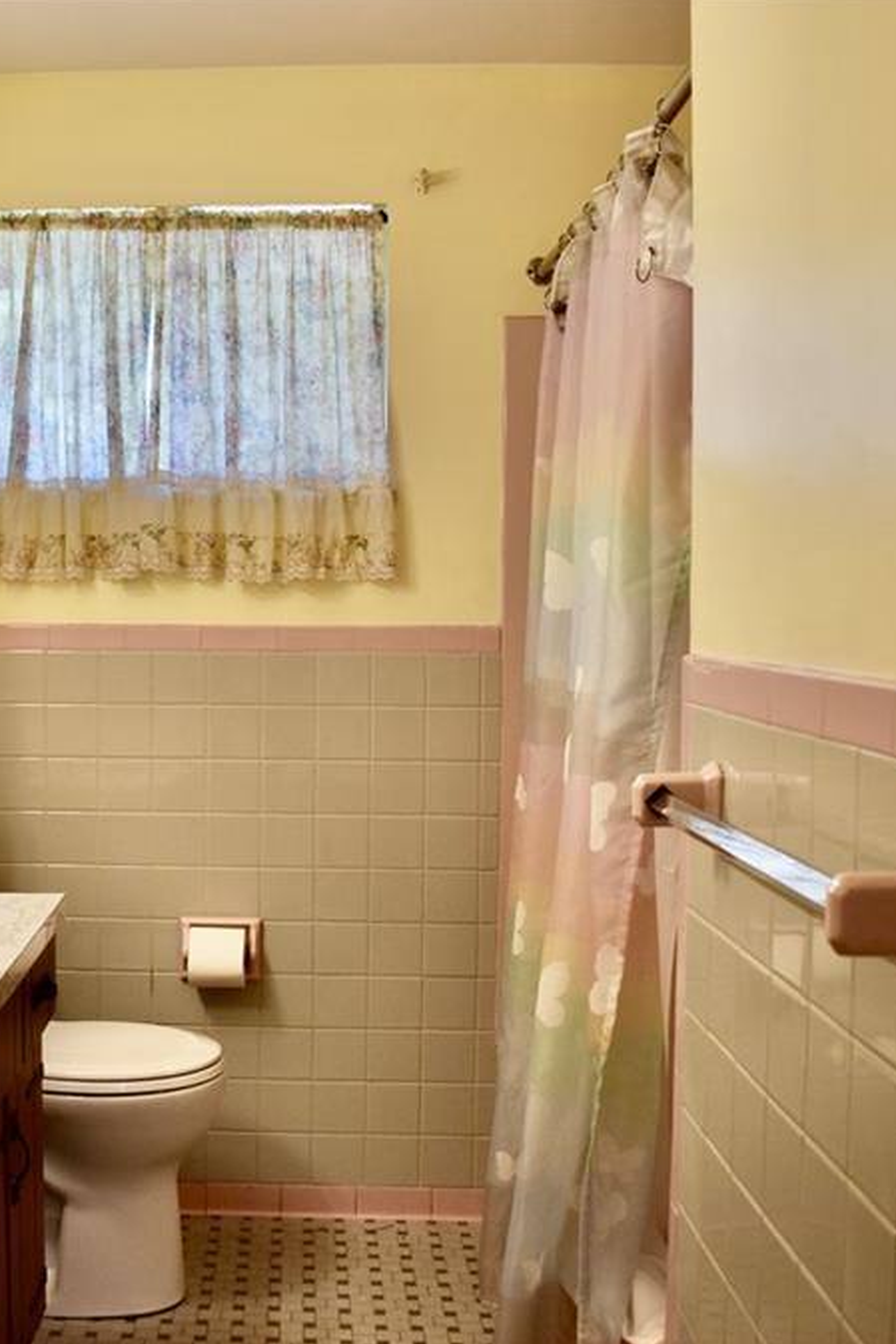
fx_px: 1531
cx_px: 160
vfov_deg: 47.4
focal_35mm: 41
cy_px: 671
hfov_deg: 31.6
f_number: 4
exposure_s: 1/60
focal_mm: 18
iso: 400
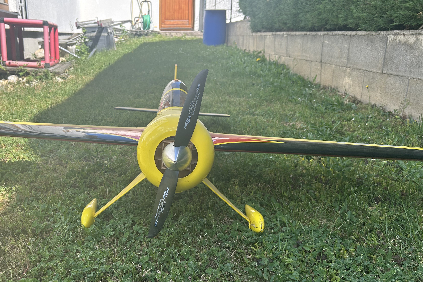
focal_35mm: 33
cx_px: 166
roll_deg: -1.2
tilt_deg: -17.2
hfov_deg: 56.7
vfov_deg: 39.9
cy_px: 159
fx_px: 388
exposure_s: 1/1124
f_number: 1.5
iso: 50
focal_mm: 5.7
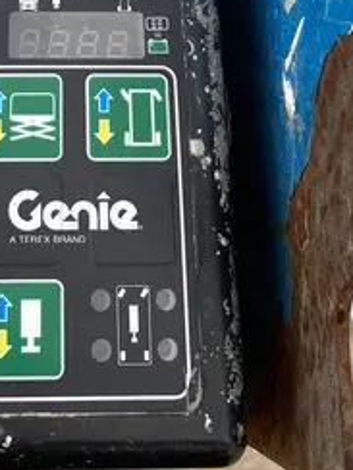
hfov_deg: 18.7
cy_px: -215
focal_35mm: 78
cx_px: 56
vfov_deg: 21.4
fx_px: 1061
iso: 32
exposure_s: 1/228
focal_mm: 4.25
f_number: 1.8
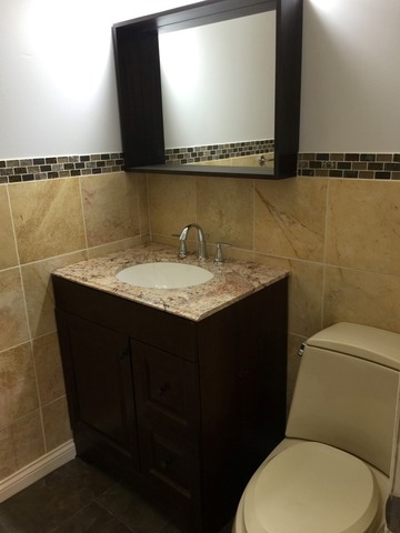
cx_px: 200
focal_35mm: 29
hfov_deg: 48.2
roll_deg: +0.9
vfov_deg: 61.7
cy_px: 266
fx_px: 447
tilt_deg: -15.6
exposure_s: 1/30
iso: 50
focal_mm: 4.15
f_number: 2.2
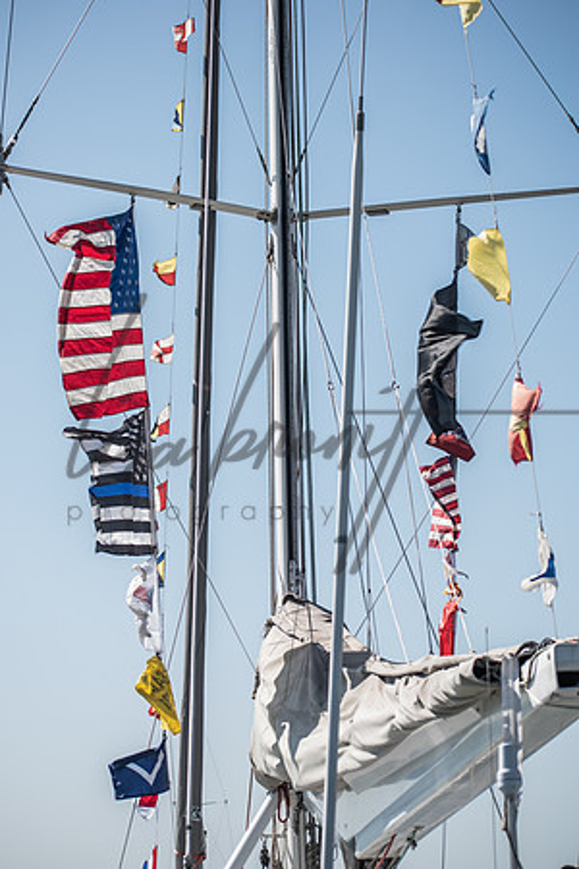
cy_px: 434
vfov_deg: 19.5
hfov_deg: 13.0
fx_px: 2533
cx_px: 290
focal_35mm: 105
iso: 100
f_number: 5.6
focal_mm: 70
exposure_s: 1/320
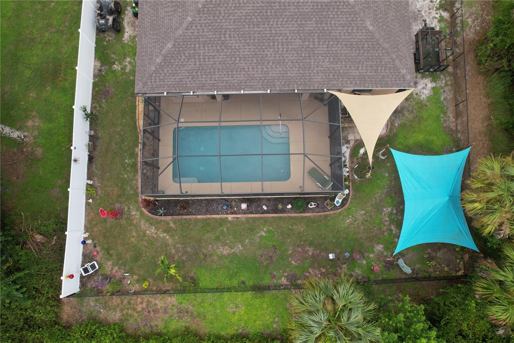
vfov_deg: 57.2
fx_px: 314
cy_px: 172
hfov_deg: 78.6
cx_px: 257
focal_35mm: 22
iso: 100
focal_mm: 8.38
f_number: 2.8
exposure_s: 1/20
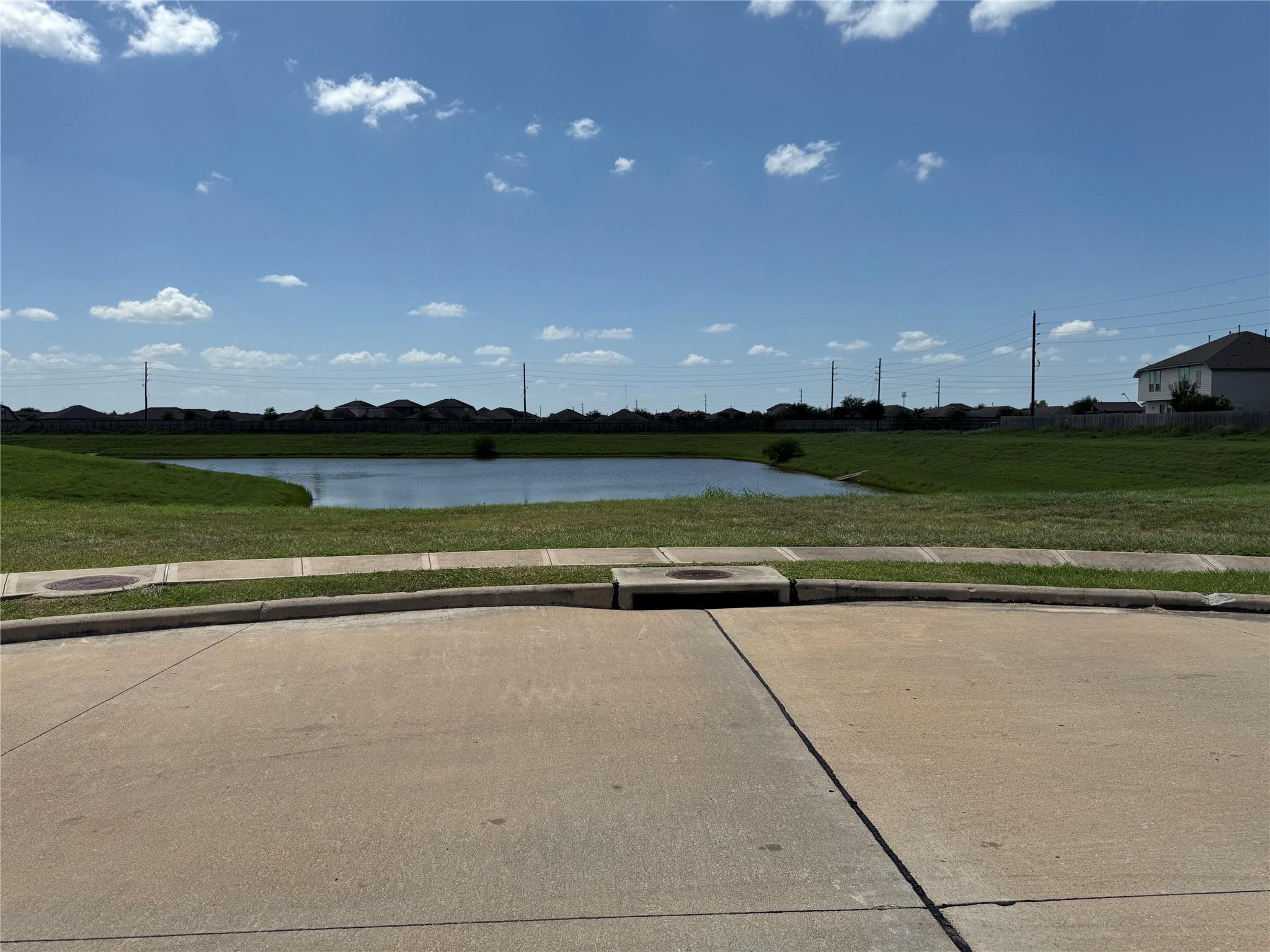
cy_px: 476
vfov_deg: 56.8
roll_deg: +0.3
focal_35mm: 24
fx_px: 881
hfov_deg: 71.6
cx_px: 635
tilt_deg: -3.0
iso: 80
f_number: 1.78
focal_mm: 6.76
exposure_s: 1/7937
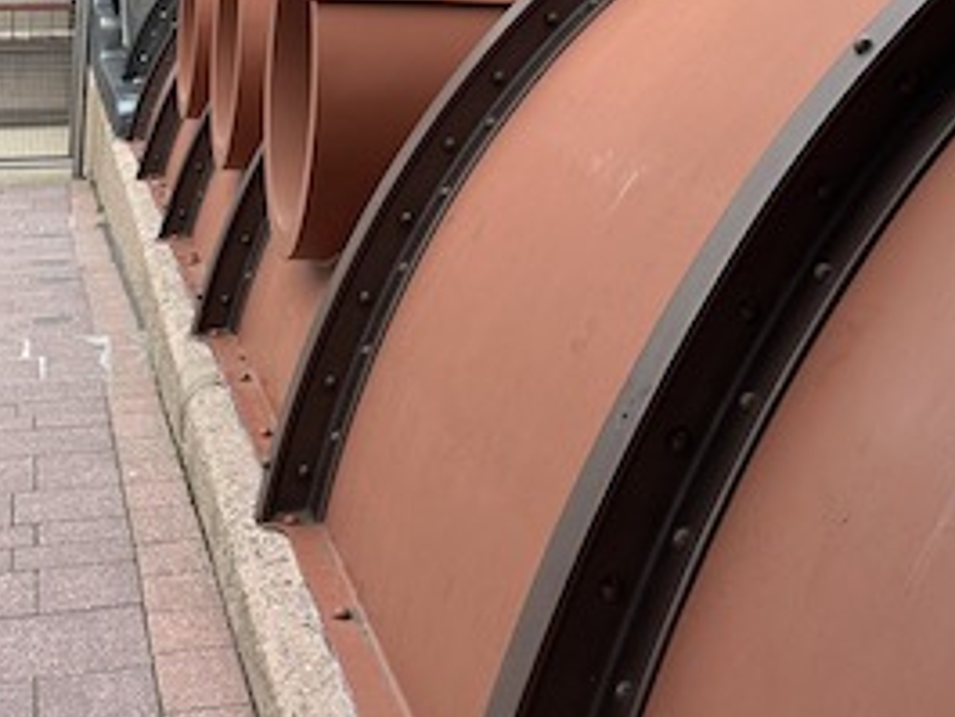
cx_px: 501
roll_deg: -1.0
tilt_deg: +6.8
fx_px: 1601
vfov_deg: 22.2
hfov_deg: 33.2
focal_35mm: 58
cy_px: -256
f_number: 1.78
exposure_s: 1/1304
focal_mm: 6.86
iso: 80
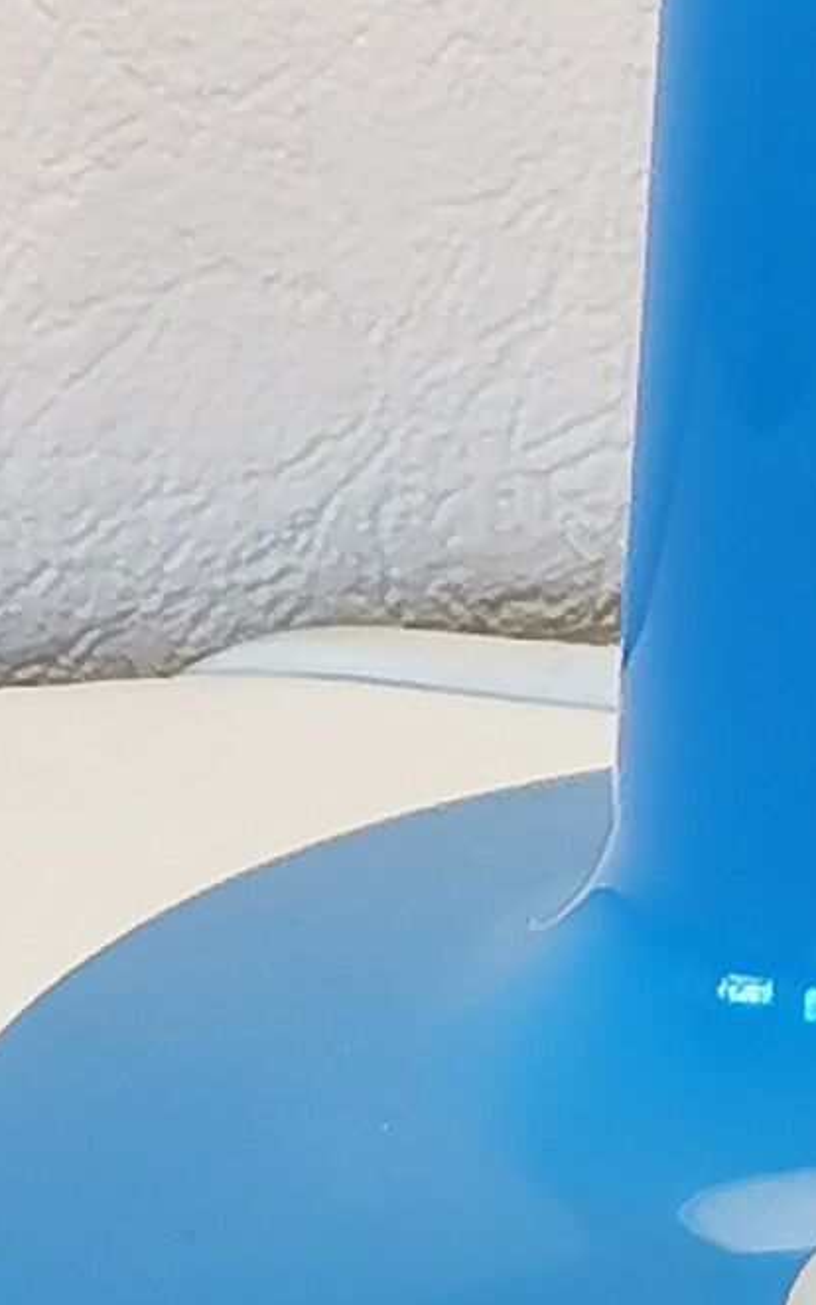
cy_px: -994
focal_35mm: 216
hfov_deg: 6.0
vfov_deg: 9.3
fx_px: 7682
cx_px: 1488
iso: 100
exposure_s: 1/100
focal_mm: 5.58
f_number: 1.8
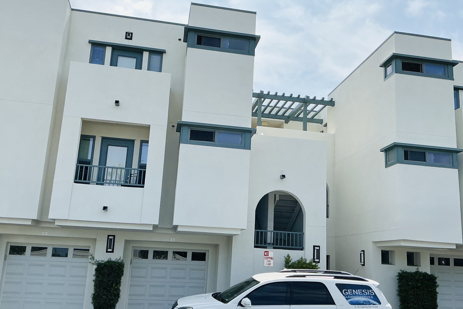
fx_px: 476
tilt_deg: +15.0
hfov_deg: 51.9
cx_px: 244
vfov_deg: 35.9
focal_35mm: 37
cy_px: 159
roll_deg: -2.6
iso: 25
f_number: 1.8
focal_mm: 3
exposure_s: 1/3125
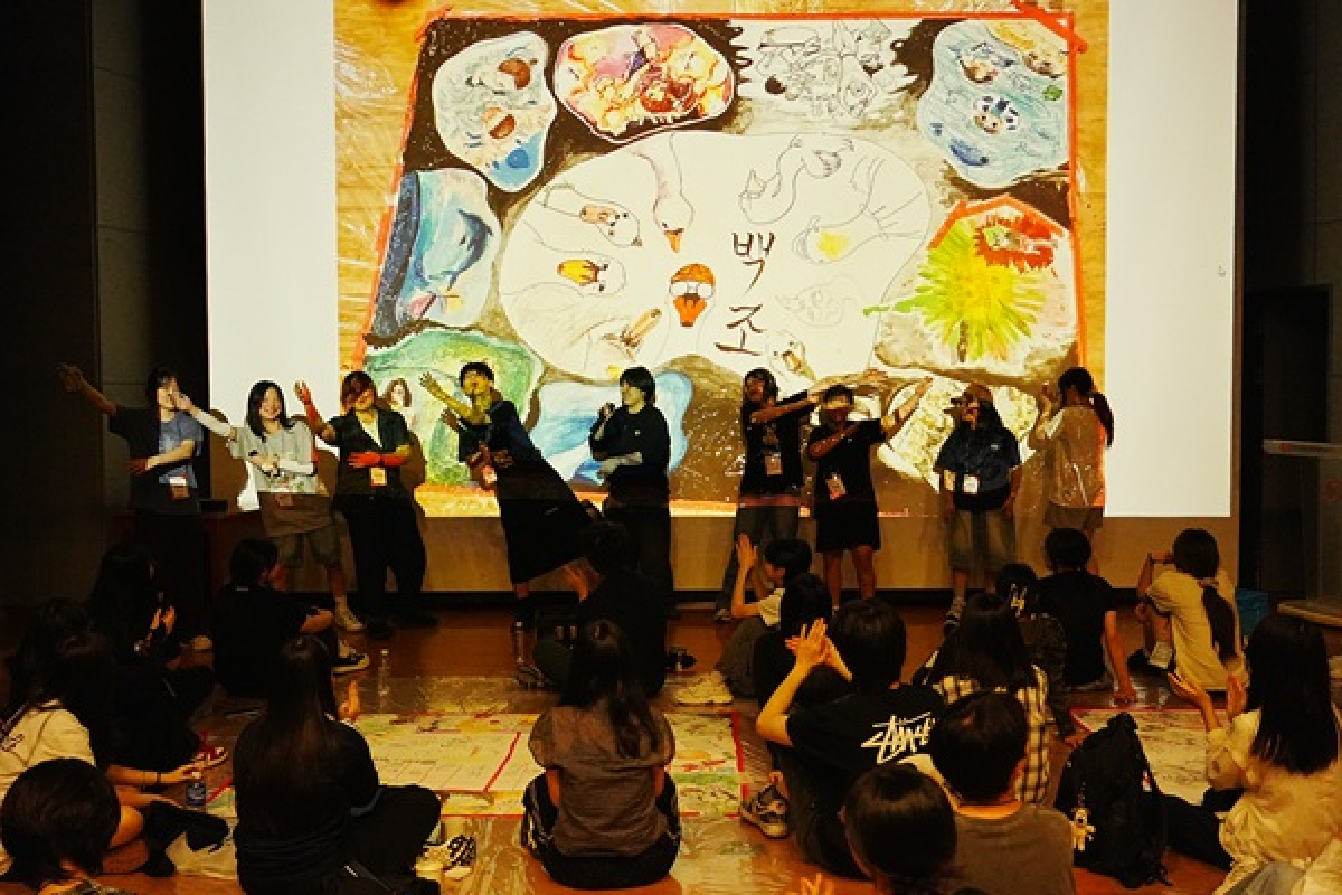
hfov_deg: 54.4
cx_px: 671
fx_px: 1305
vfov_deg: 37.9
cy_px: 448
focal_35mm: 35
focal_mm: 35
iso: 12800
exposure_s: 1/250
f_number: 5
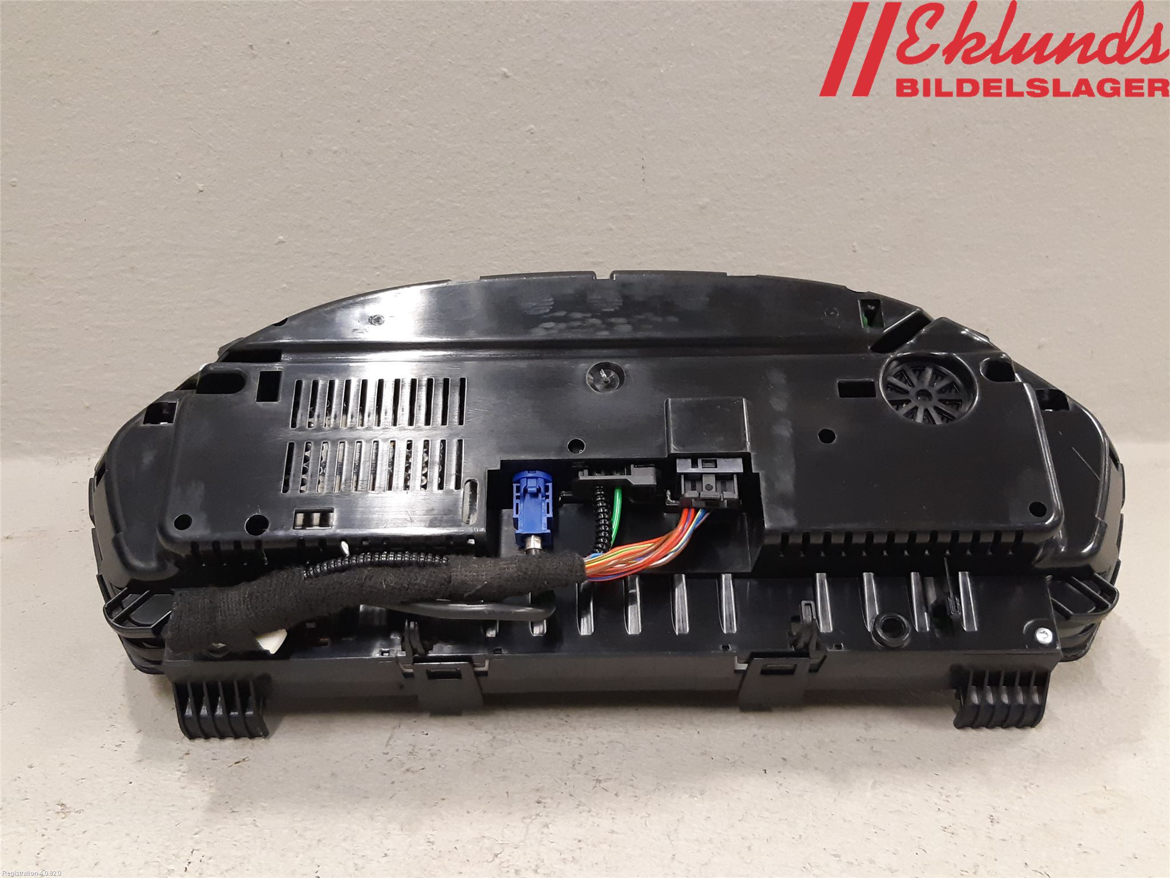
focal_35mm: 26
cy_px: 439
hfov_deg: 67.3
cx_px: 585
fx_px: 879
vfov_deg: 53.1
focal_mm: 3.93
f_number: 1.7
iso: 250
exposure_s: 1/50
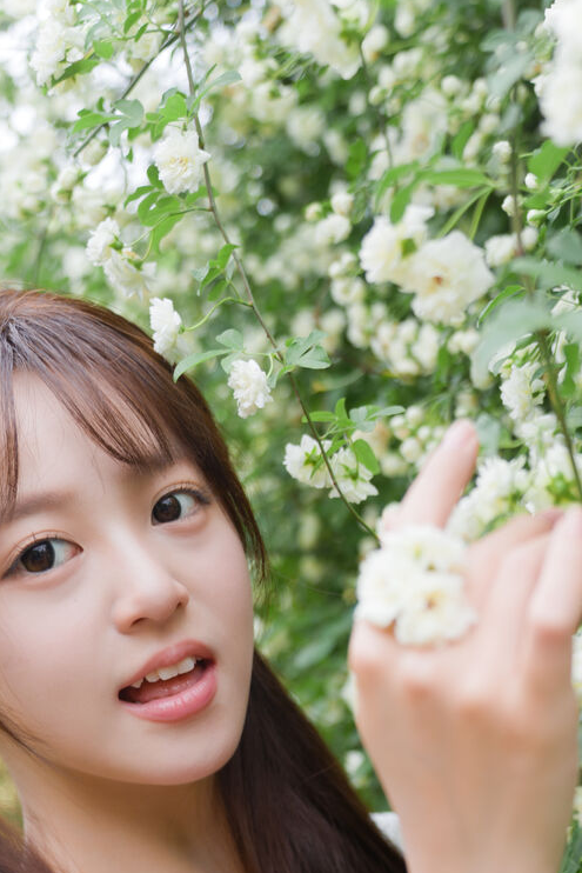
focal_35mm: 80
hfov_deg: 17.0
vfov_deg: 24.5
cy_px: 818
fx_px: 1939
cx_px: 384
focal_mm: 33
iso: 100
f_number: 2.8
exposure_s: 1/200
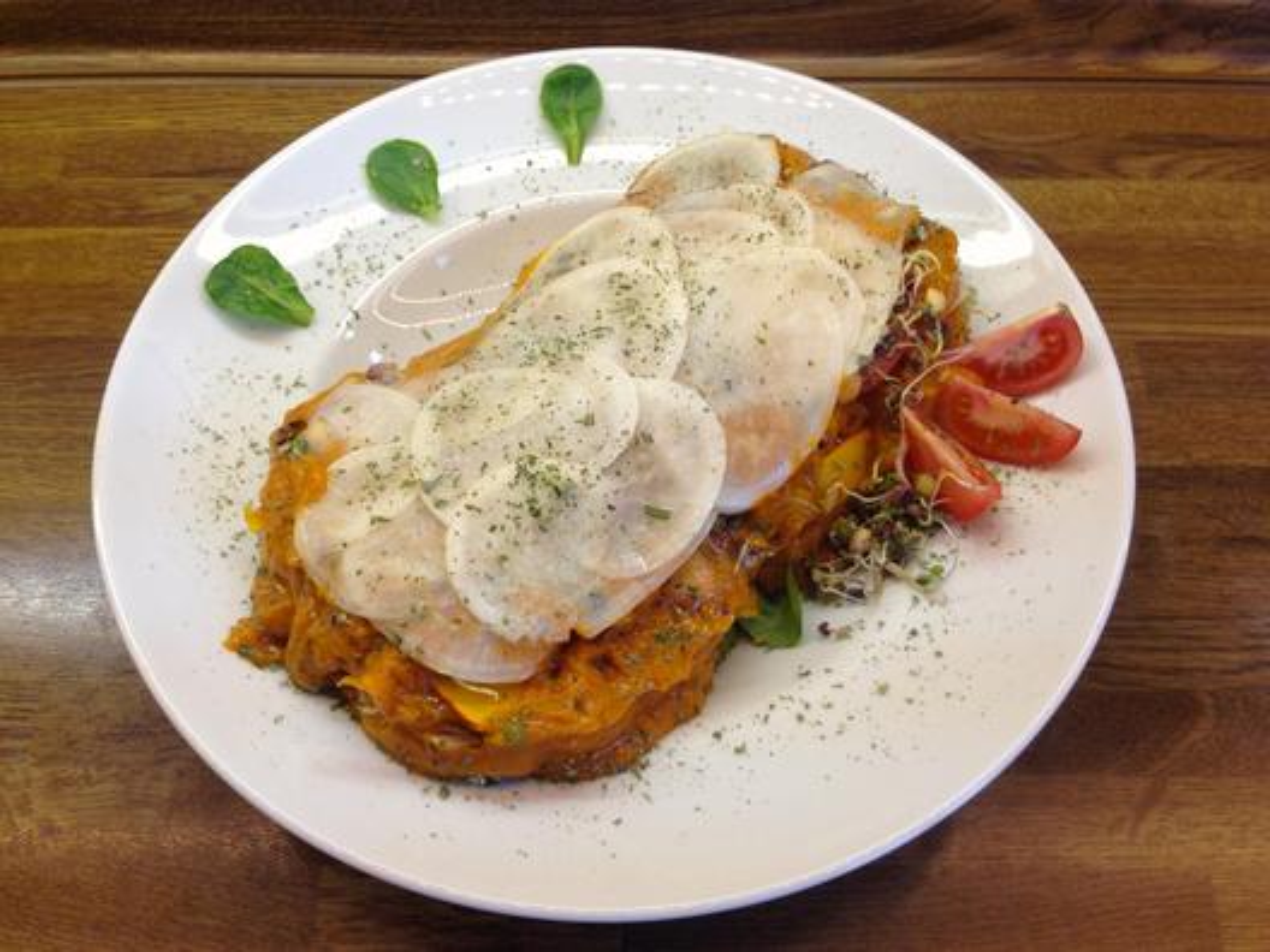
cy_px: 476
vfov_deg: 42.9
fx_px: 1211
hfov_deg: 55.4
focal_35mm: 33
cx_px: 635
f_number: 2.4
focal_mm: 4.12
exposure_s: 1/40
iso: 50
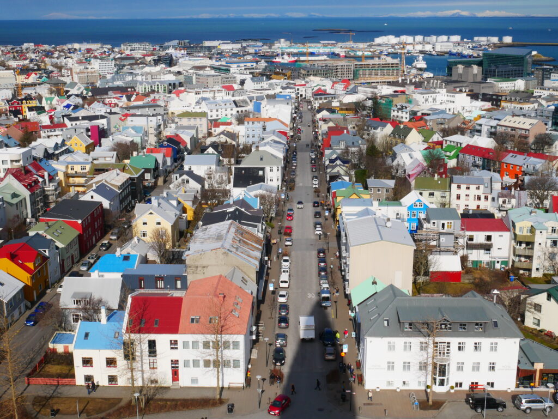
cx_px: 279
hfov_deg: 42.9
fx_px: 710
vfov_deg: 32.9
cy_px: 210
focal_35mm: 44
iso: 200
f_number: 13
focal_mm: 22
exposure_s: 1/400
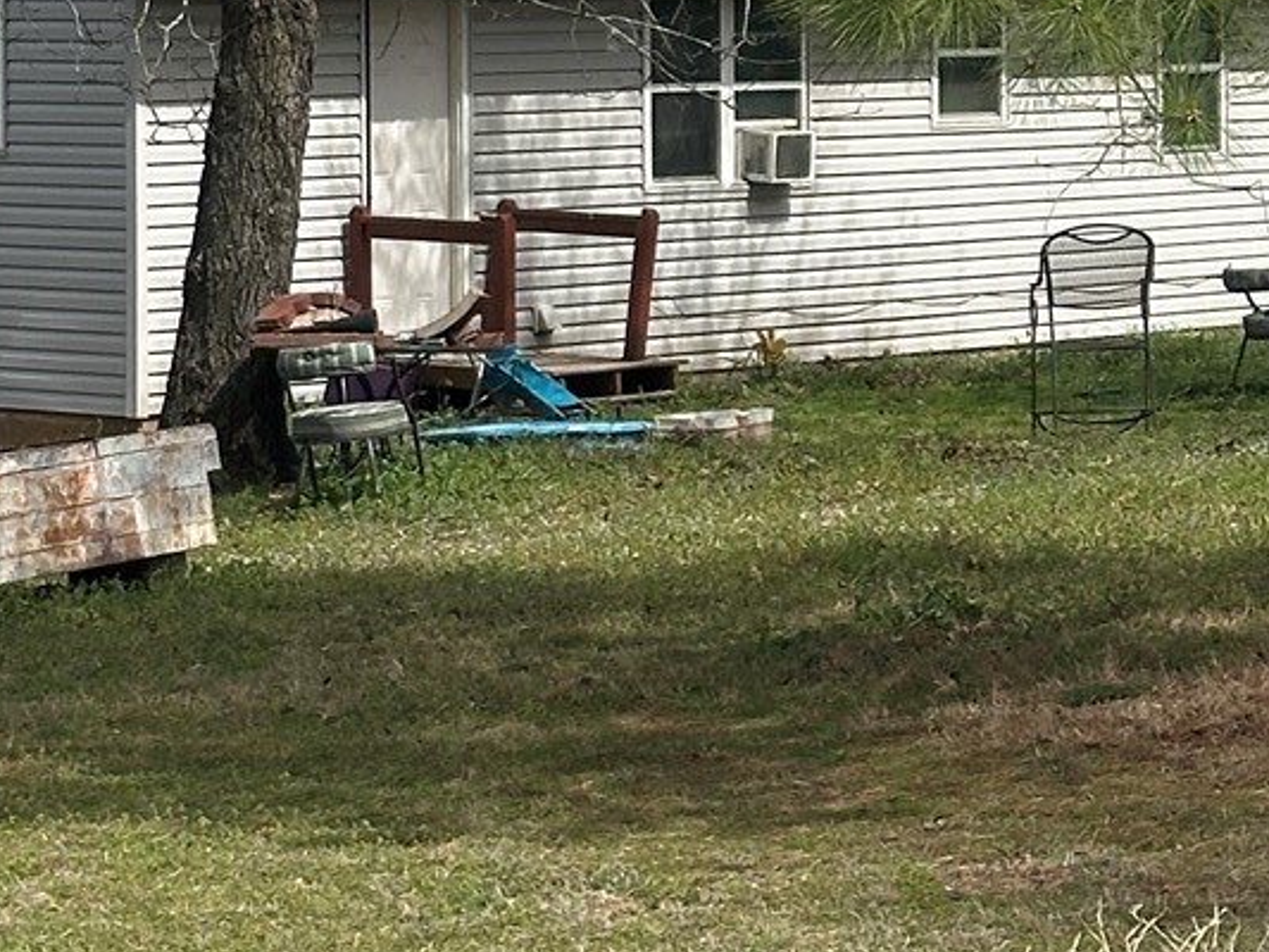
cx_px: 355
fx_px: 6343
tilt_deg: +1.1
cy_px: -69
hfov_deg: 11.4
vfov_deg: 8.5
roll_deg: -0.7
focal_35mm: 173
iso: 64
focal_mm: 6.86
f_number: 1.78
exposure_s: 1/4016
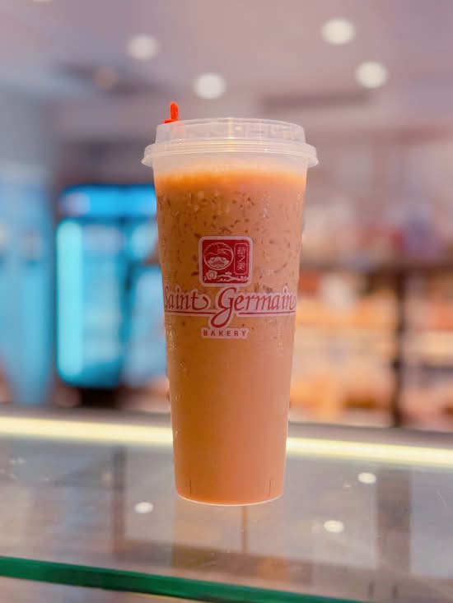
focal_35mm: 48
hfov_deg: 30.3
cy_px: 302
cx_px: 226
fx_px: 837
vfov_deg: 39.7
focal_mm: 6.76
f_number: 1.78
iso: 80
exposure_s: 1/120
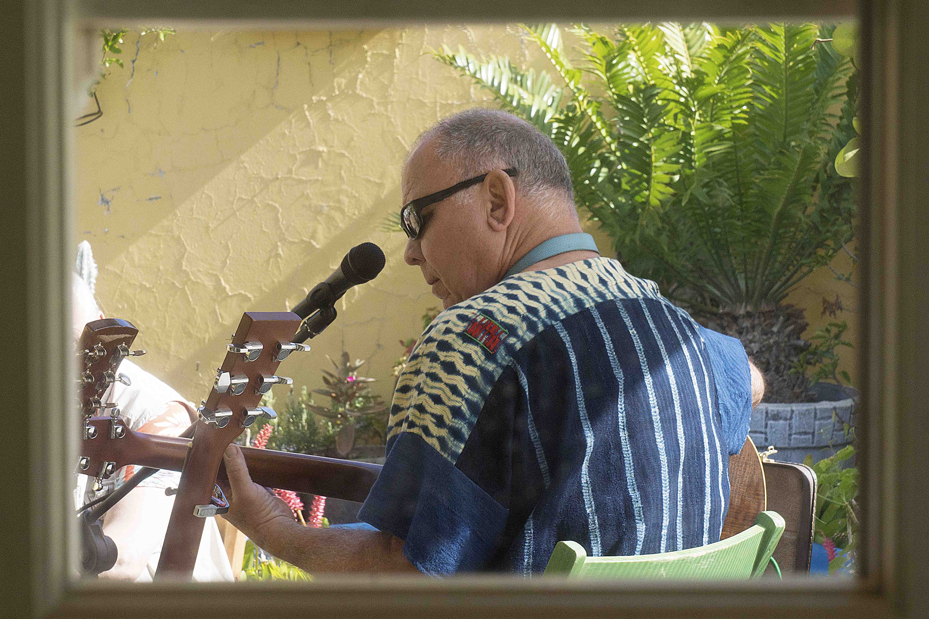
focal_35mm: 79
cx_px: 466
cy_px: 306
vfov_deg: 17.3
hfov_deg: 25.7
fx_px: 2038
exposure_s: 1/125
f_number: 11
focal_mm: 50
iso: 400
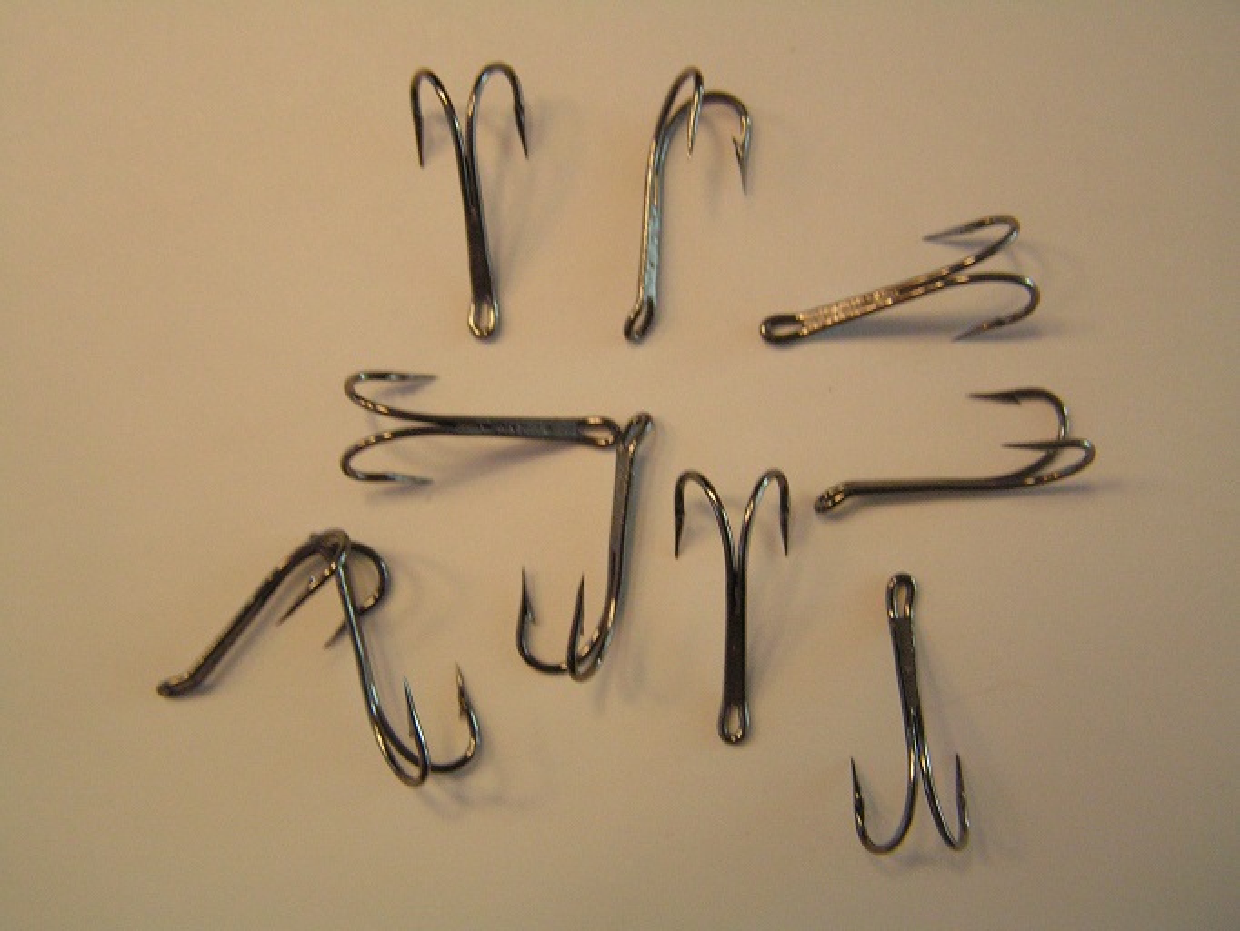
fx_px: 1362
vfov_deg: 37.7
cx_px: 620
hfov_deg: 49.0
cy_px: 466
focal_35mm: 38
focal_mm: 6.3
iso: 200
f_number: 2.8
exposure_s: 1/40
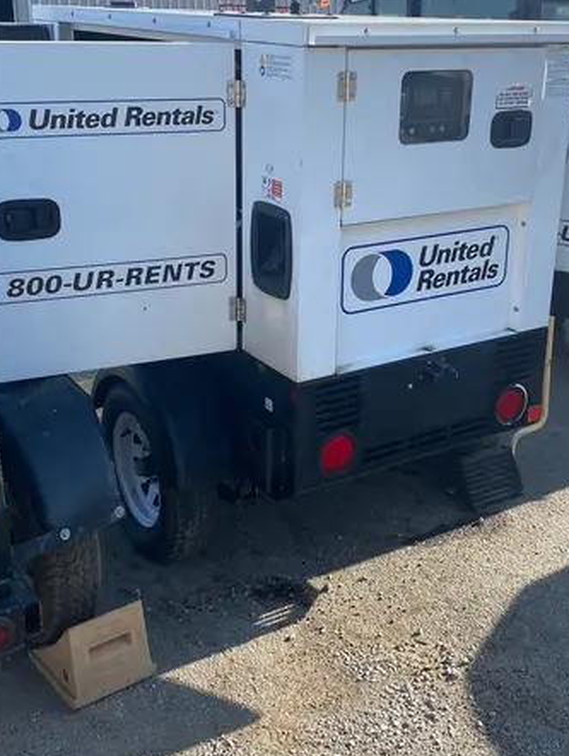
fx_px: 941
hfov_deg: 33.6
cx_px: 321
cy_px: 311
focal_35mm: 43
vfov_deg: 43.6
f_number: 1.8
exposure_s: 1/1504
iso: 32
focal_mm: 4.25
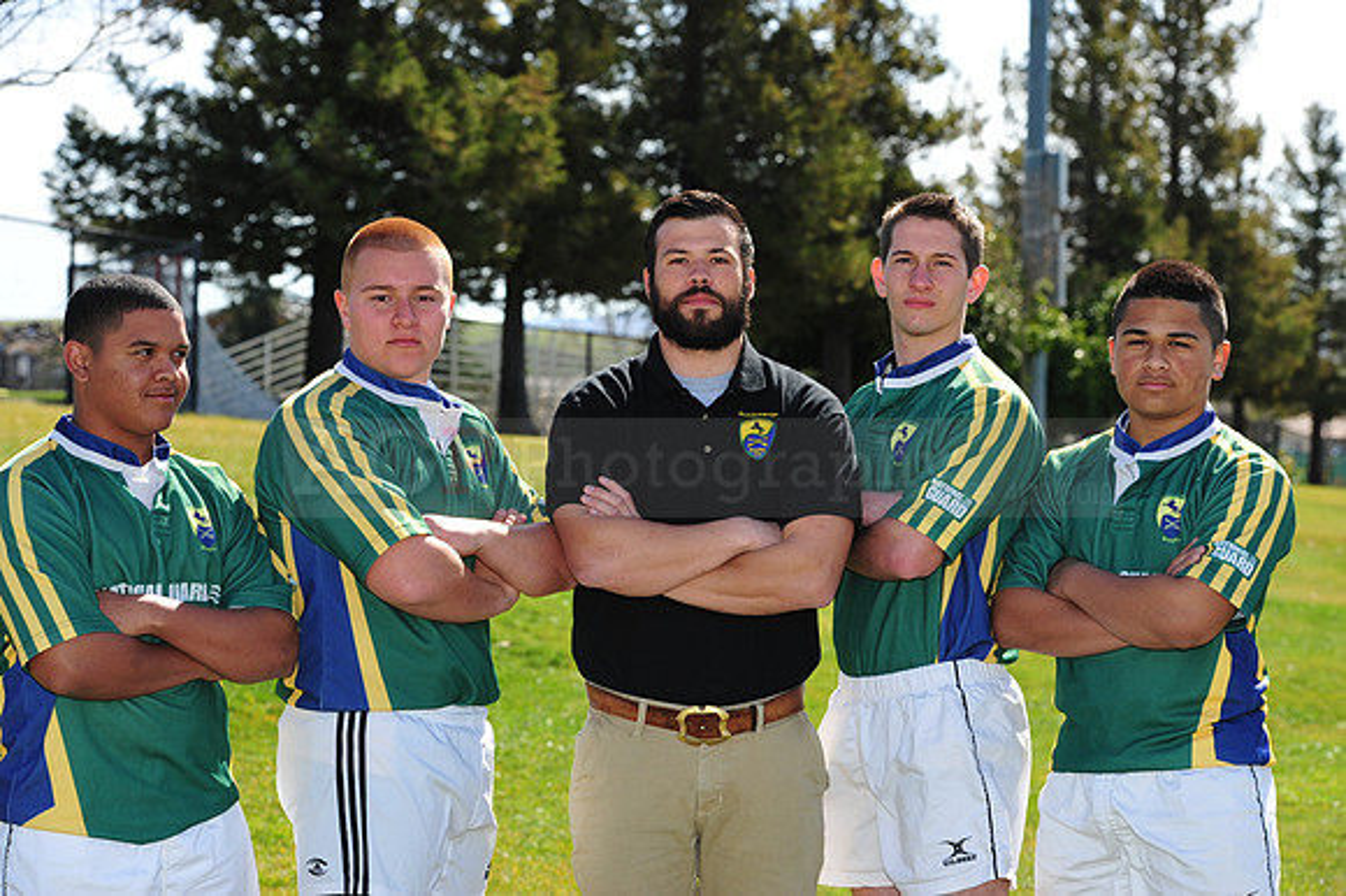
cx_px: 673
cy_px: 448
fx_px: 4110
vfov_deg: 12.4
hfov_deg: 18.6
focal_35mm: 110
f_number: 7.1
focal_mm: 110
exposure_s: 1/320
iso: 200
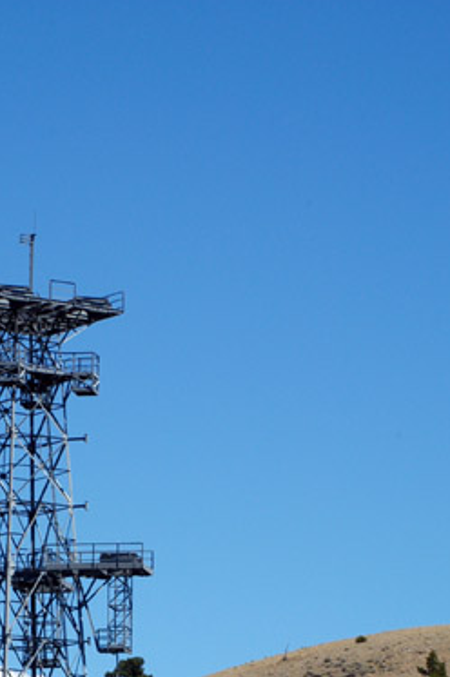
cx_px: 144
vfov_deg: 10.4
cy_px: 630
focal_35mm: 197
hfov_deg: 7.0
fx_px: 3700
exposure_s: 1/400
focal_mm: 70
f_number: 10
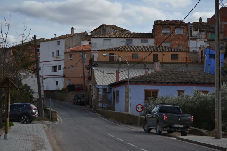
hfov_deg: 24.6
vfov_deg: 16.5
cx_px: 114
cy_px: 76
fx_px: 520
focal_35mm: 82
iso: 100
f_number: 5.6
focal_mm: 55
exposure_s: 1/1000
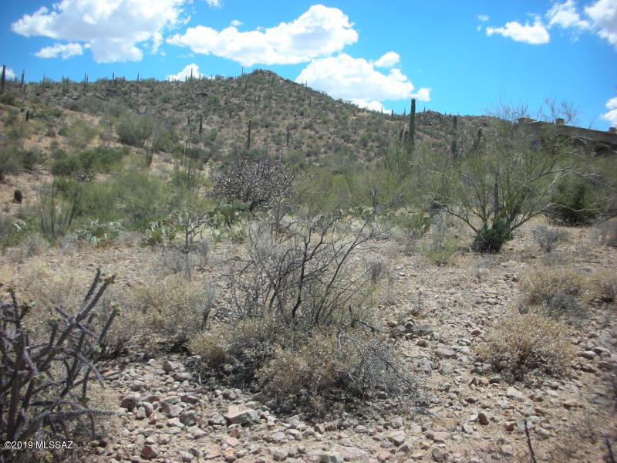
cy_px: 232
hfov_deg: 52.6
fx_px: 624
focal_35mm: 35
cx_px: 308
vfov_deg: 40.7
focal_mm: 5.8
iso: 50
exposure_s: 1/89
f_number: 8.5
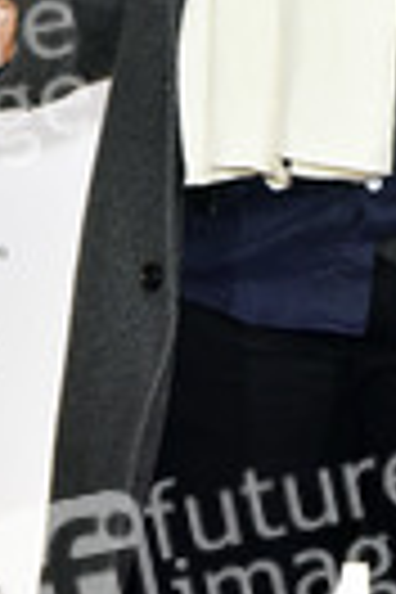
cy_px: -117
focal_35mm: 197
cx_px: 351
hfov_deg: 7.0
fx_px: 3250
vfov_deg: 10.3
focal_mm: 65
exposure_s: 1/160
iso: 2500
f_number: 6.3
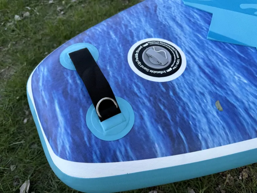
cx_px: 128
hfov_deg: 71.6
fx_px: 178
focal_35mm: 24
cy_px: 96
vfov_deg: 56.8
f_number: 1.78
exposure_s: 1/602
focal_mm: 6.76
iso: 80
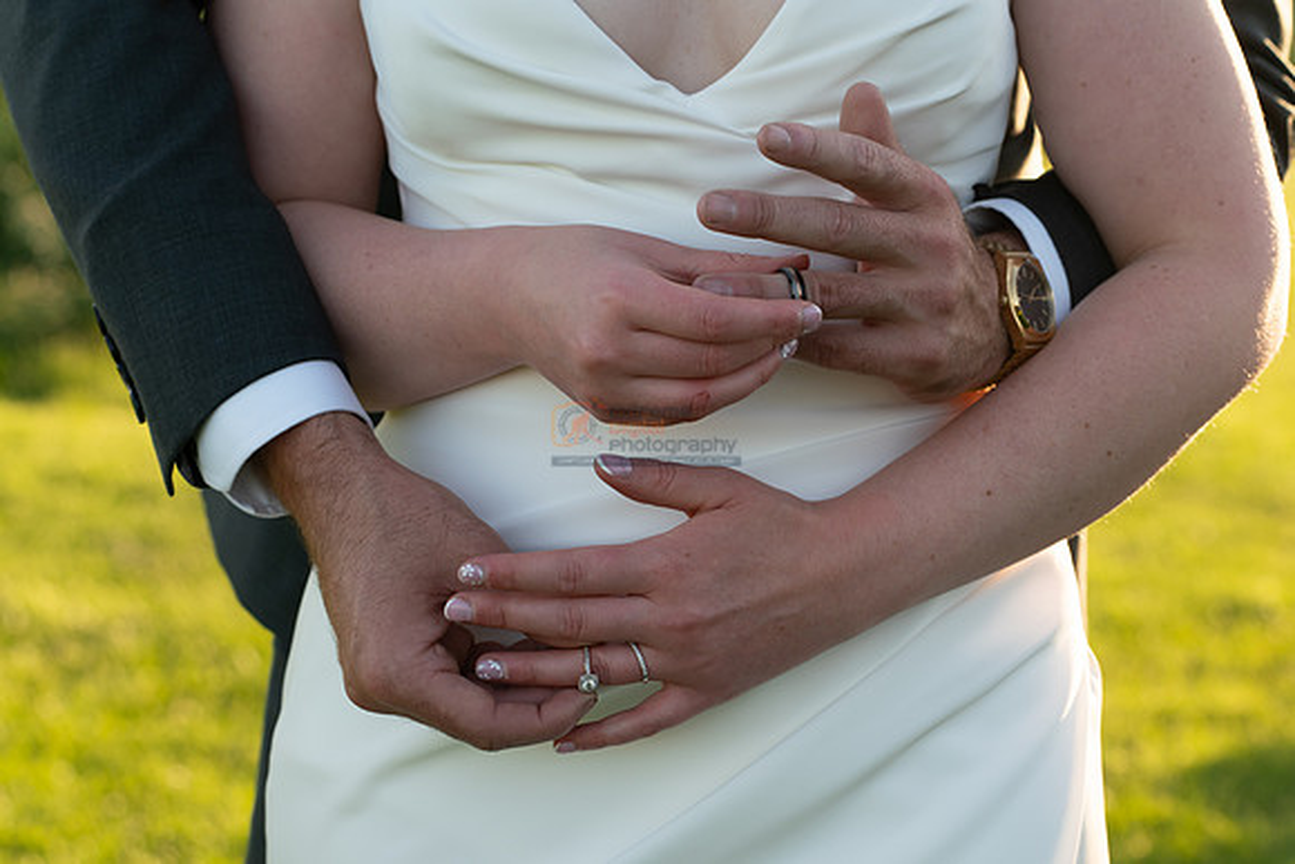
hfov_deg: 19.7
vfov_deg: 13.3
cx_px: 825
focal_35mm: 103
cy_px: 544
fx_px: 3713
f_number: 5
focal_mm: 78
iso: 320
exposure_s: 1/250
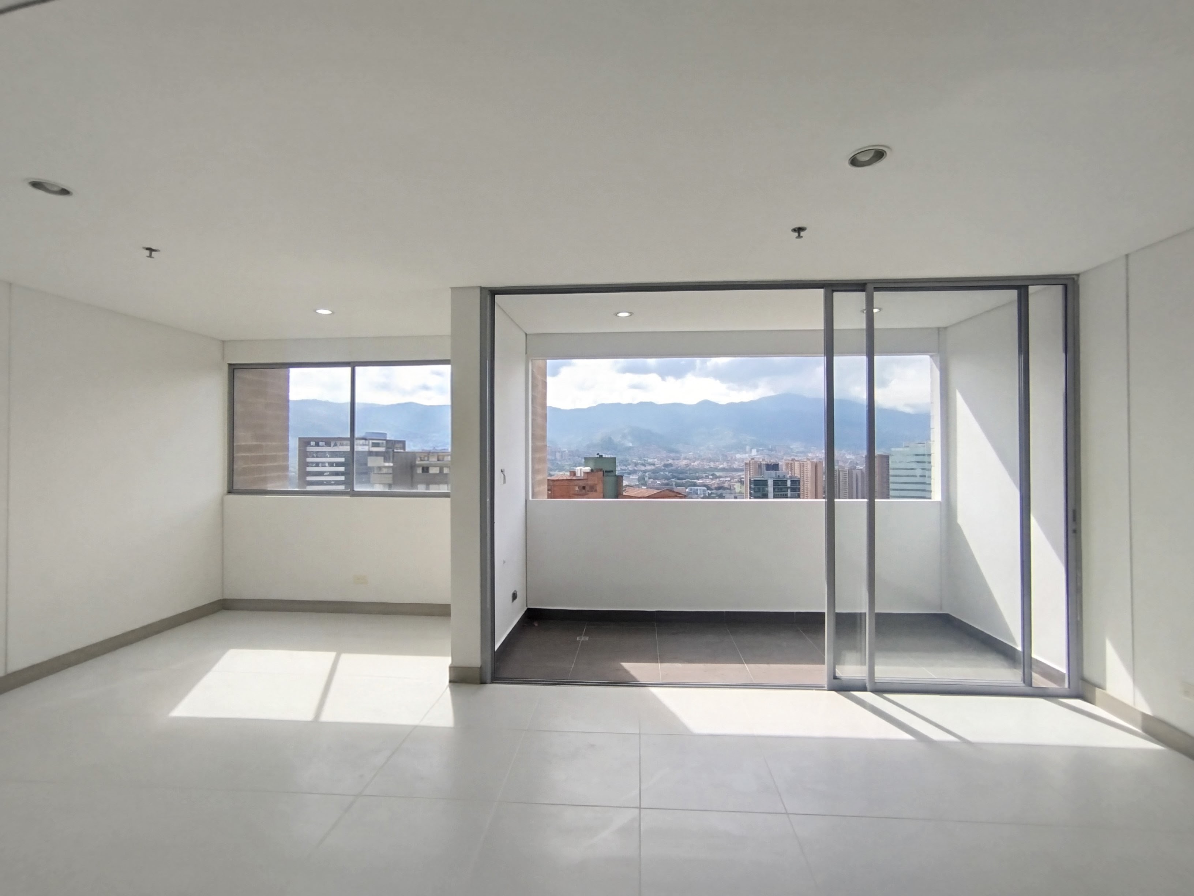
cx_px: 597
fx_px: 517
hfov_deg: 98.2
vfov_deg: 81.7
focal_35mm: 15
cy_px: 448
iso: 50
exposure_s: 1/1106
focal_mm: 1.65
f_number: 2.2
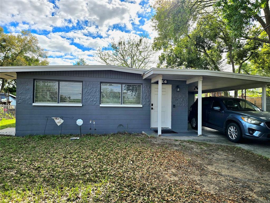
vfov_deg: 58.9
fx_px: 179
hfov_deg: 73.9
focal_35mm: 23
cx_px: 135
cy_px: 102
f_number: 1.7
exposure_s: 1/1667
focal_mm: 6.3
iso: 12
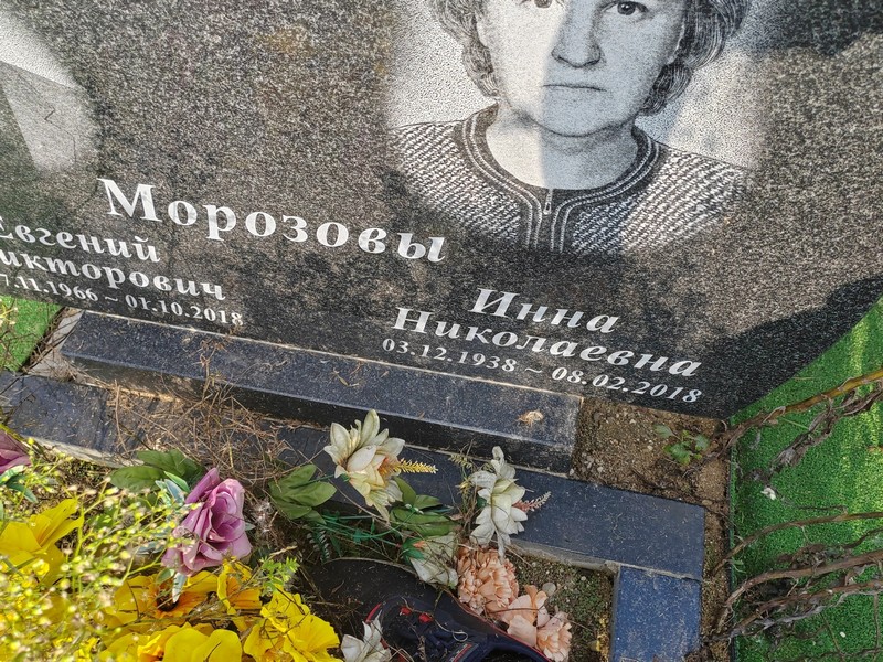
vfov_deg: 51.4
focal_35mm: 27
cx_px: 442
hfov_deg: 65.3
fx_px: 689
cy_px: 331
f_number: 1.9
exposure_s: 1/630
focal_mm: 5.52
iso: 100
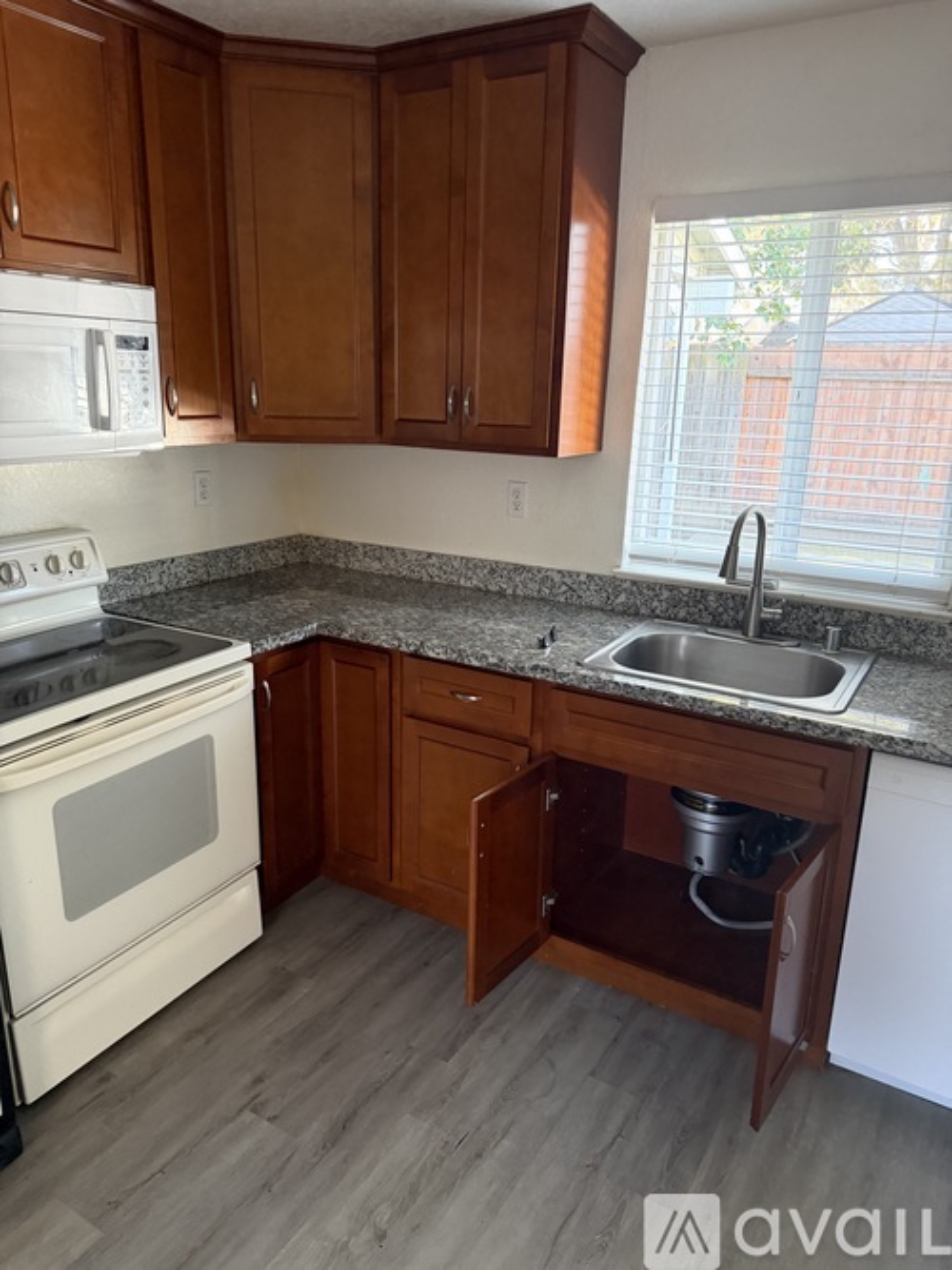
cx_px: 476
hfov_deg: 56.8
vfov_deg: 71.6
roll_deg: -2.6
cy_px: 635
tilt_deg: -13.9
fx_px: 880
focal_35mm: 24
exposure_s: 1/60
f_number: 1.78
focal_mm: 6.76
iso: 400
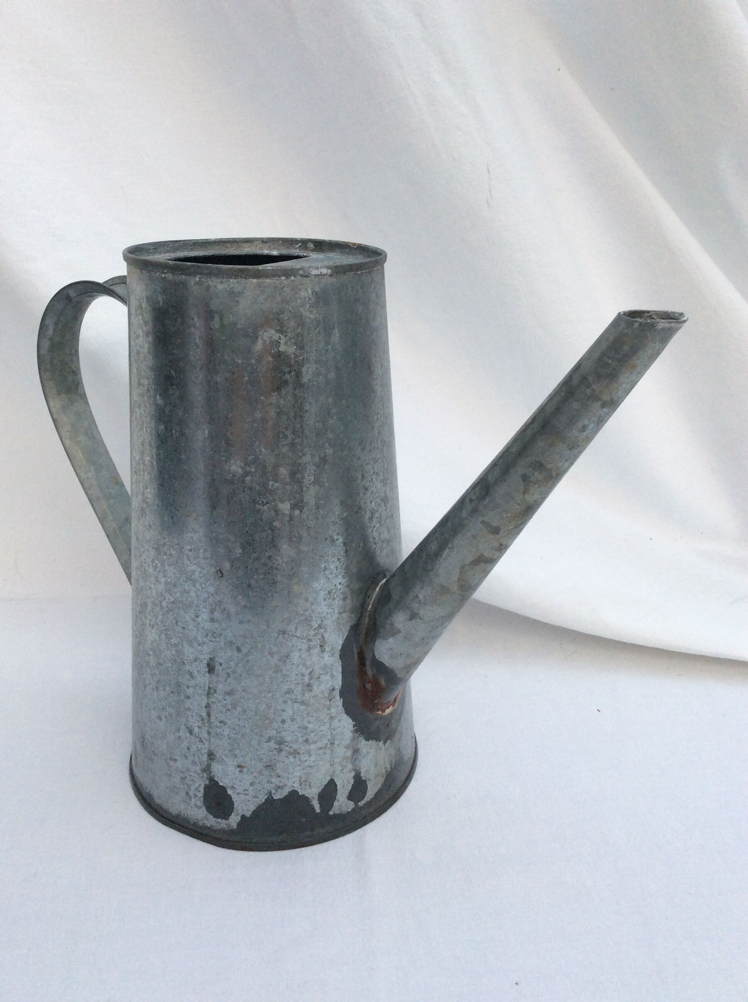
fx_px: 924
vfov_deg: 56.9
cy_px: 501
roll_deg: -0.4
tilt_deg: -23.0
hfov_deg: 44.1
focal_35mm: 32
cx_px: 374
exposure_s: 1/100
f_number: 2.4
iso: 50
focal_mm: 3.3
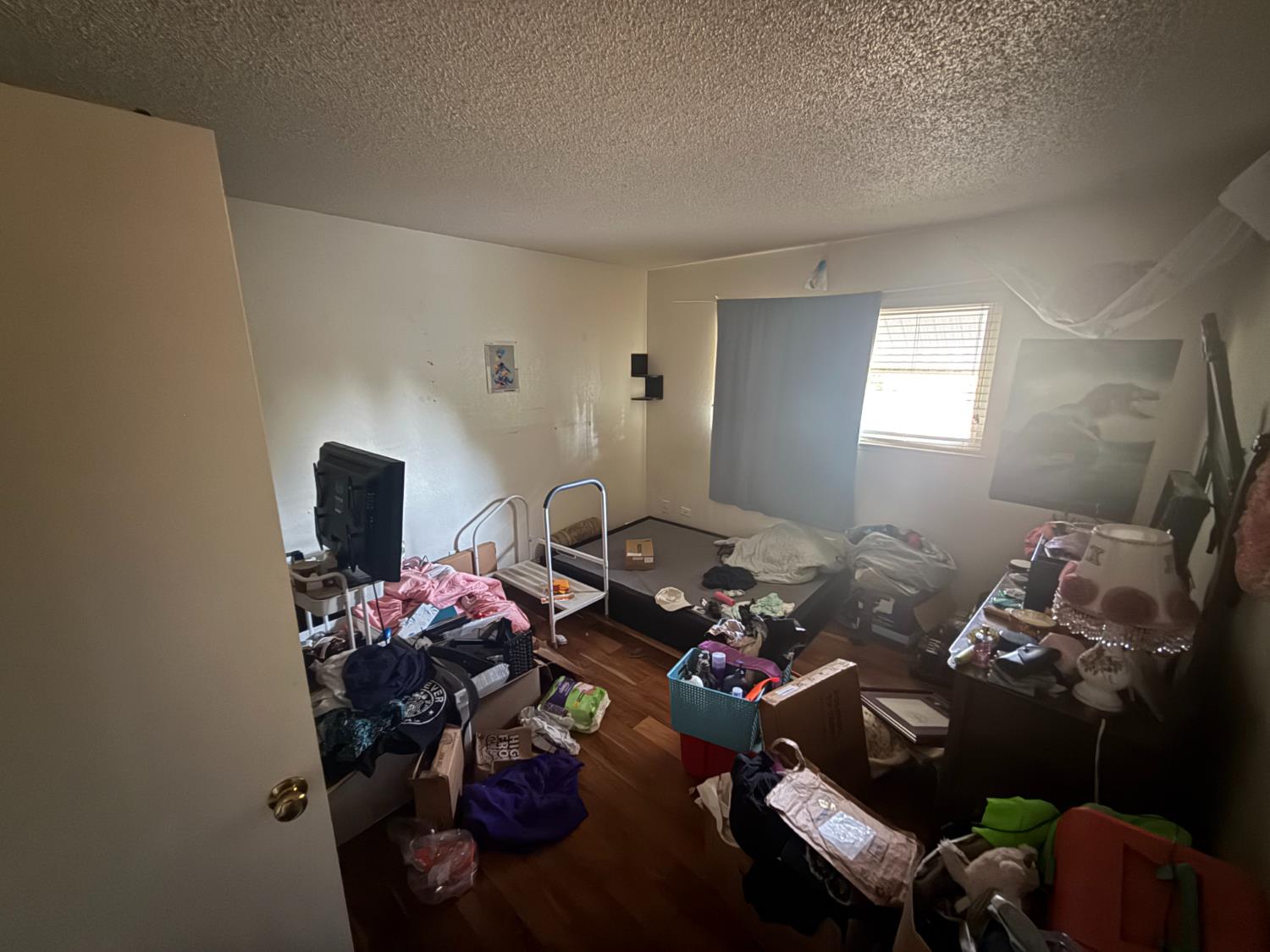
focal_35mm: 14
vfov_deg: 85.7
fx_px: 514
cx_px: 635
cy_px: 476
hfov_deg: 102.1
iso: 1600
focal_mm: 2.22
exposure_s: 1/10
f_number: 2.2
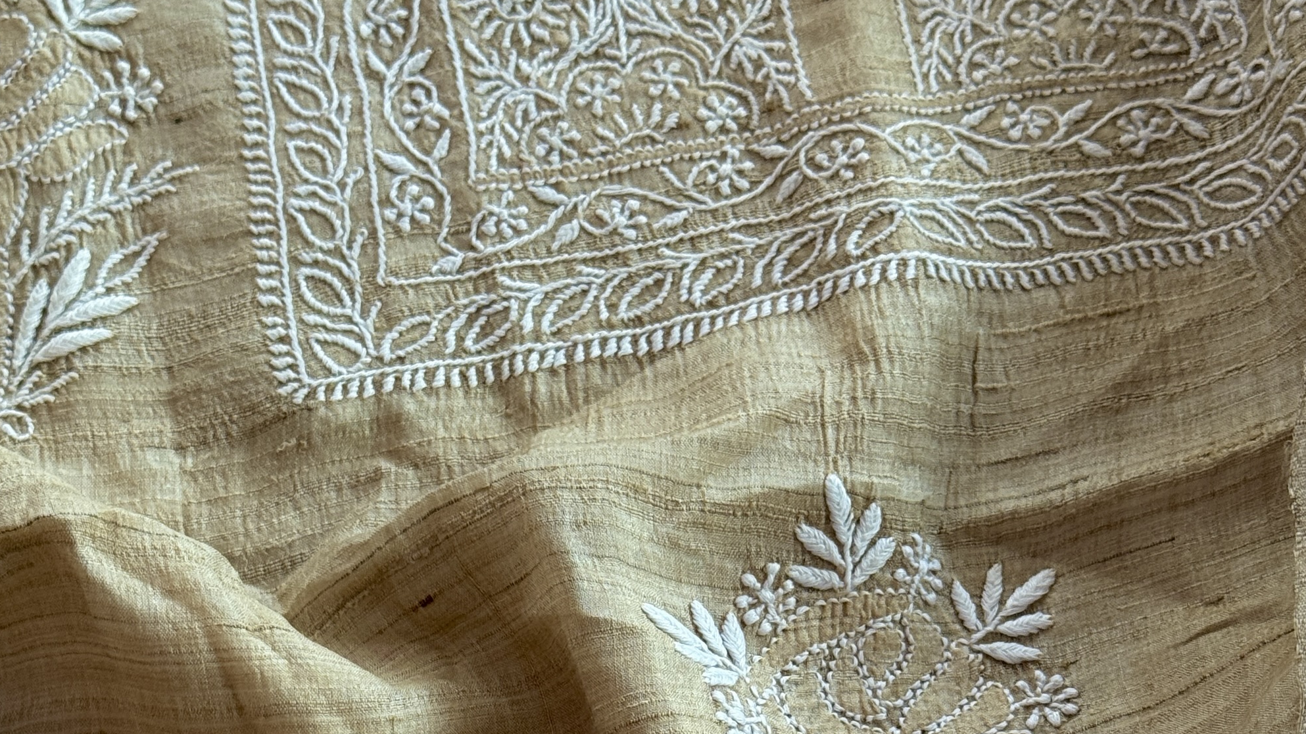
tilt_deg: -69.9
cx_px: 595
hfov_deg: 26.8
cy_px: 760
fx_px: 2736
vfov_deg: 15.0
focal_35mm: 79
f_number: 1.78
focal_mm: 6.76
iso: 125
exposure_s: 1/60
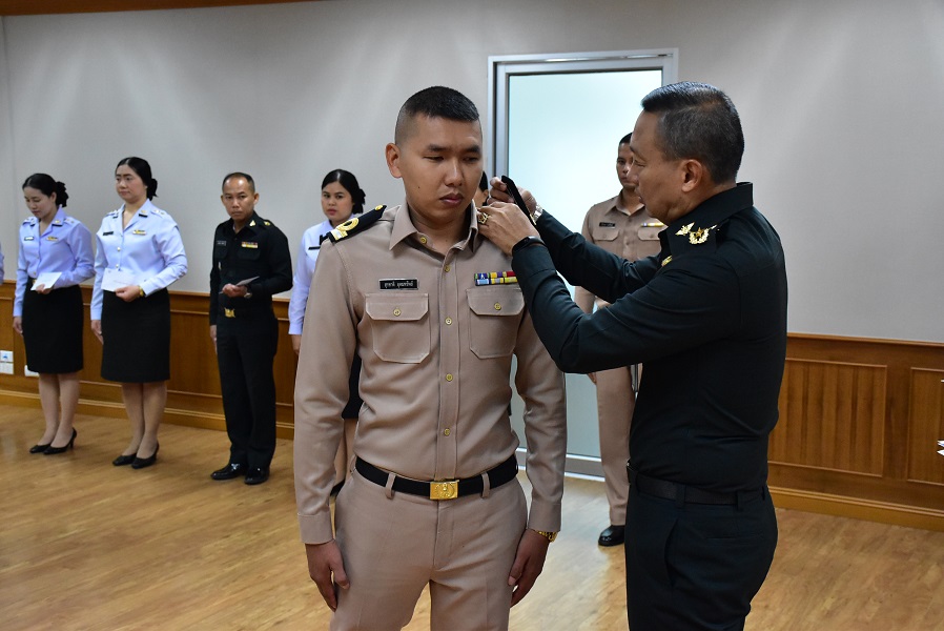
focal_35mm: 48
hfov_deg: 41.1
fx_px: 1259
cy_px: 316
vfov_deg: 28.1
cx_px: 472
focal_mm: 32
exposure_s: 1/125
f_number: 5.6
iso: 4000
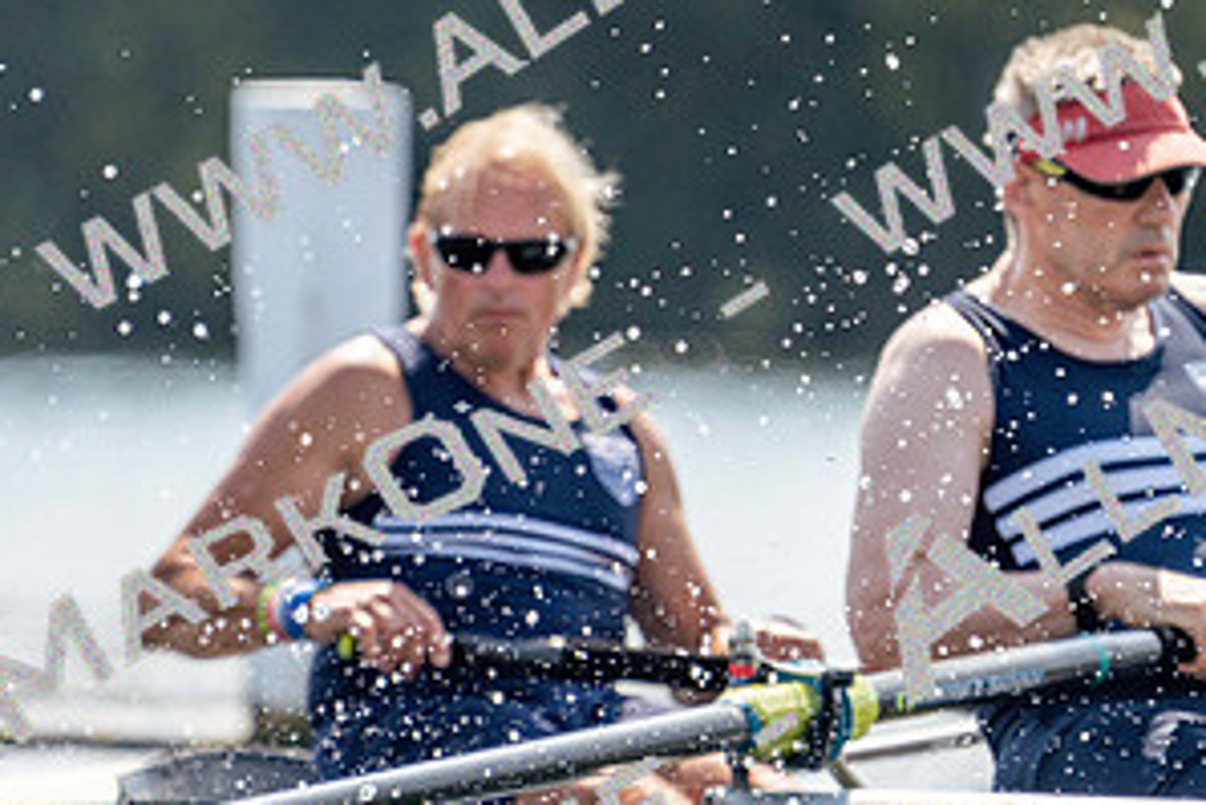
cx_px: 538
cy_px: 322
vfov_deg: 1.3
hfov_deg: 2.0
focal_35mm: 1054
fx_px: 35324
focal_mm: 541
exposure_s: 1/1600
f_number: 6.3
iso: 400
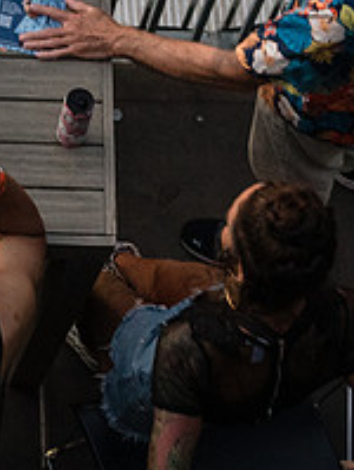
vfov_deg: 13.6
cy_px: 71
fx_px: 1957
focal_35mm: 144
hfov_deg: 10.1
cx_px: -103
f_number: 3.5
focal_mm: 42
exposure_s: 1/100
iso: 4000
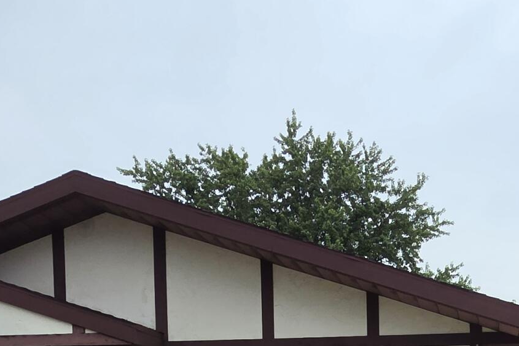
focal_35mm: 48
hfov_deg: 38.9
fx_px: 692
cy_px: 518
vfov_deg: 22.9
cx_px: 444
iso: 50
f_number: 2.2
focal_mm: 2.2
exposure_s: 1/120
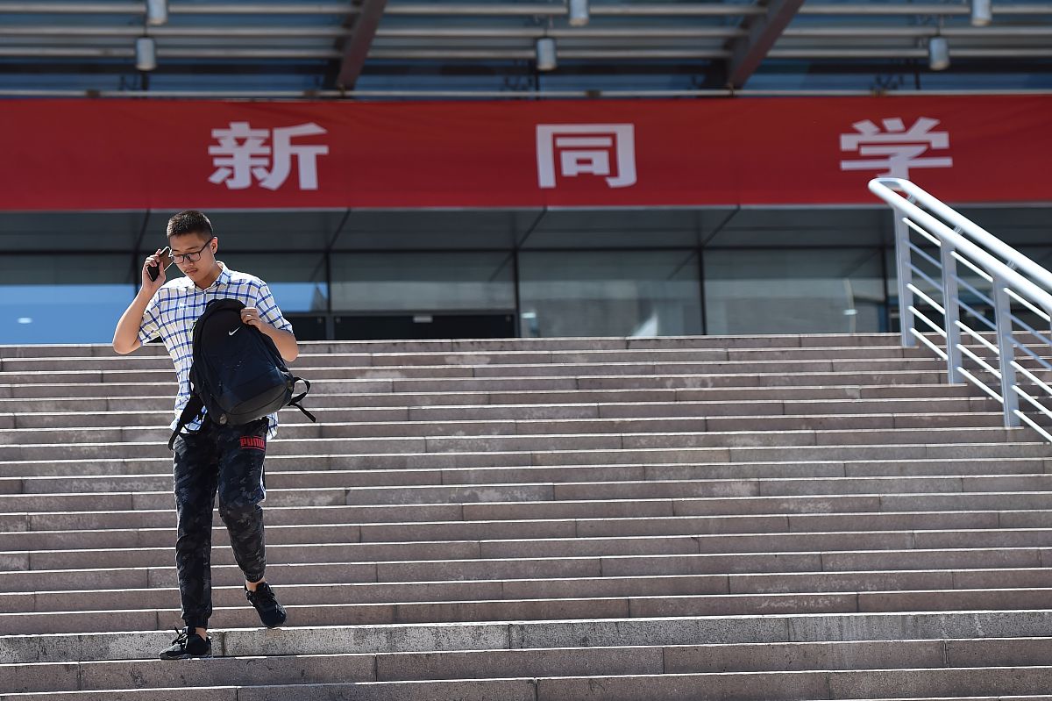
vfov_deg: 13.0
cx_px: 526
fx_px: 3067
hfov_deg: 19.5
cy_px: 350
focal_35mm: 105
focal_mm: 105
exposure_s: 1/3200
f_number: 3.5
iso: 500
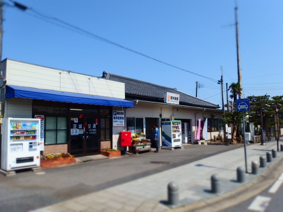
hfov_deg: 67.3
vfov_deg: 53.1
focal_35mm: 26
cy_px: 106
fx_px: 213
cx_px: 142
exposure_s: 1/800
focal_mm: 4.7
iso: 100
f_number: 5.6
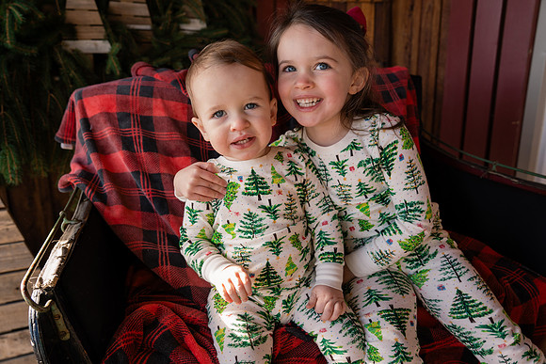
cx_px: 273
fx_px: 425
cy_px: 182
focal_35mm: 28
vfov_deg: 46.4
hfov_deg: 65.5
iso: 400
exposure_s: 1/250
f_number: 4
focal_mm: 28
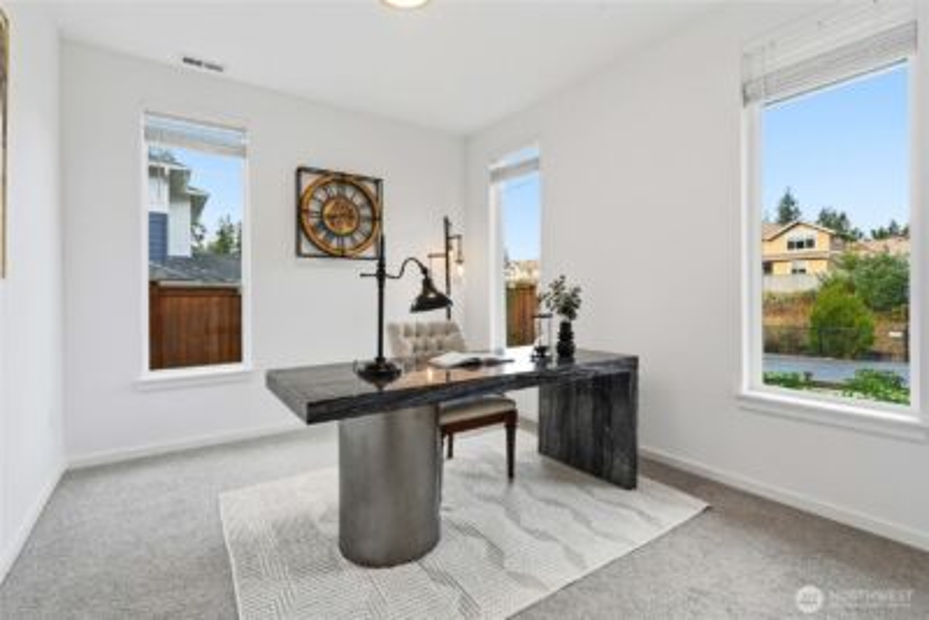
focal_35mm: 16
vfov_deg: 73.8
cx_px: 464
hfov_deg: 96.7
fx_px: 413
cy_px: 310
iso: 100
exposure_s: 1/20
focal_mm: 16
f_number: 11
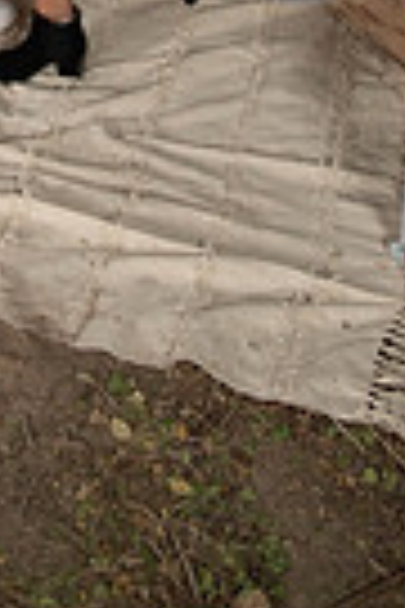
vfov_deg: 20.6
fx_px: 1350
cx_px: -68
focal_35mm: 80
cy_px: -369
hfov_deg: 16.4
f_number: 2.8
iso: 640
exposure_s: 1/60
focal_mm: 24
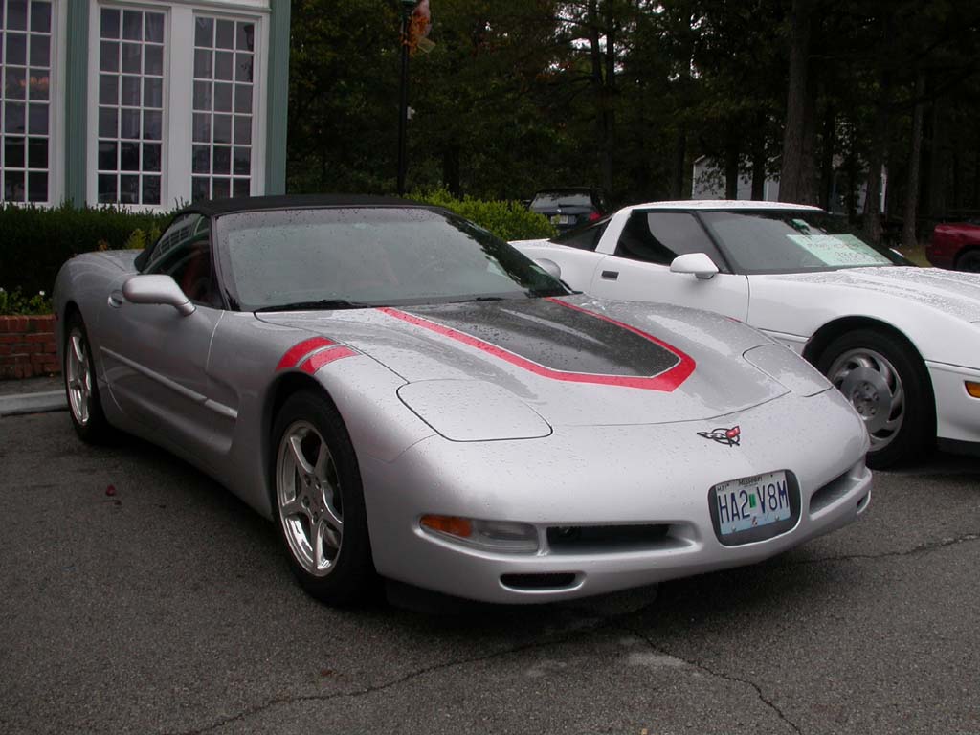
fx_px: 1076
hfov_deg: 49.0
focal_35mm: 38
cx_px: 490
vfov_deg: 37.7
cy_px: 368
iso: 100
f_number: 6
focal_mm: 7.85
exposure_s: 1/238
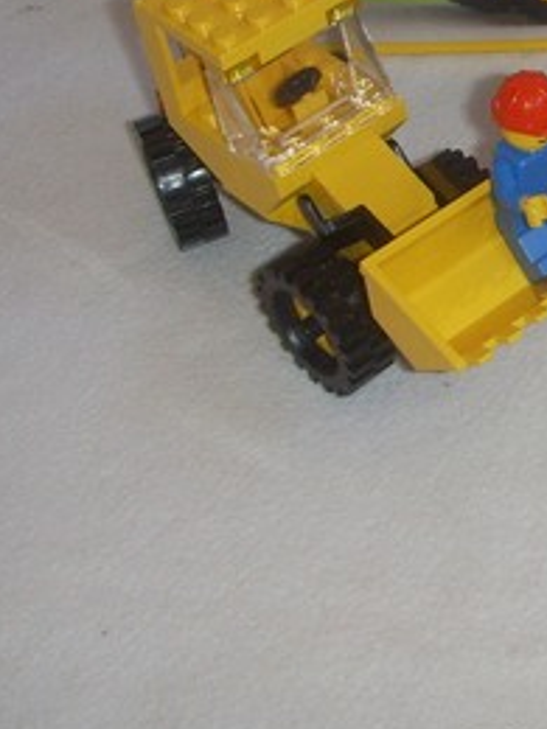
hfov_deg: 14.6
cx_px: 752
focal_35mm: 96
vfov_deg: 20.3
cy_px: 182
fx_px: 2023
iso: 100
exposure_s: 1/45
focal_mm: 6.6
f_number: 3.5
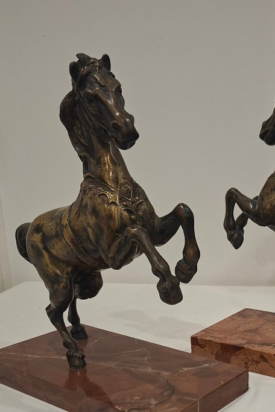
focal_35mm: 42
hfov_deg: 30.9
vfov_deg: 44.3
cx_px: 232
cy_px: 325
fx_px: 481
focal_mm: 5.54
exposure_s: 1/100
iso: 320
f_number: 1.8
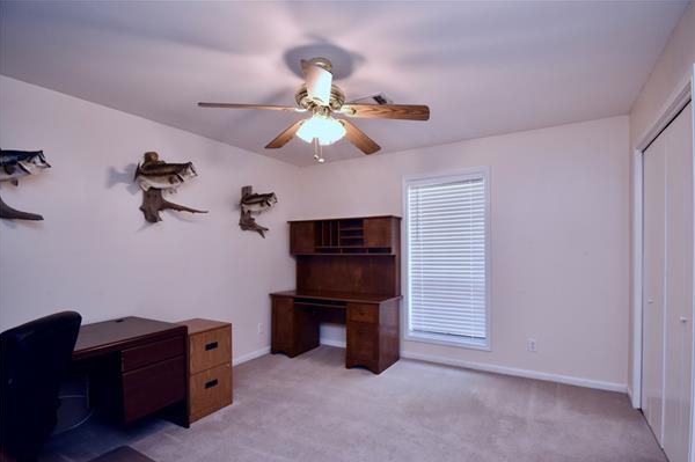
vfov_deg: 73.6
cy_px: 245
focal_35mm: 16
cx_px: 368
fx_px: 309
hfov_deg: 96.7
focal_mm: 10
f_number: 5
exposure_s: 1/100
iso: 800
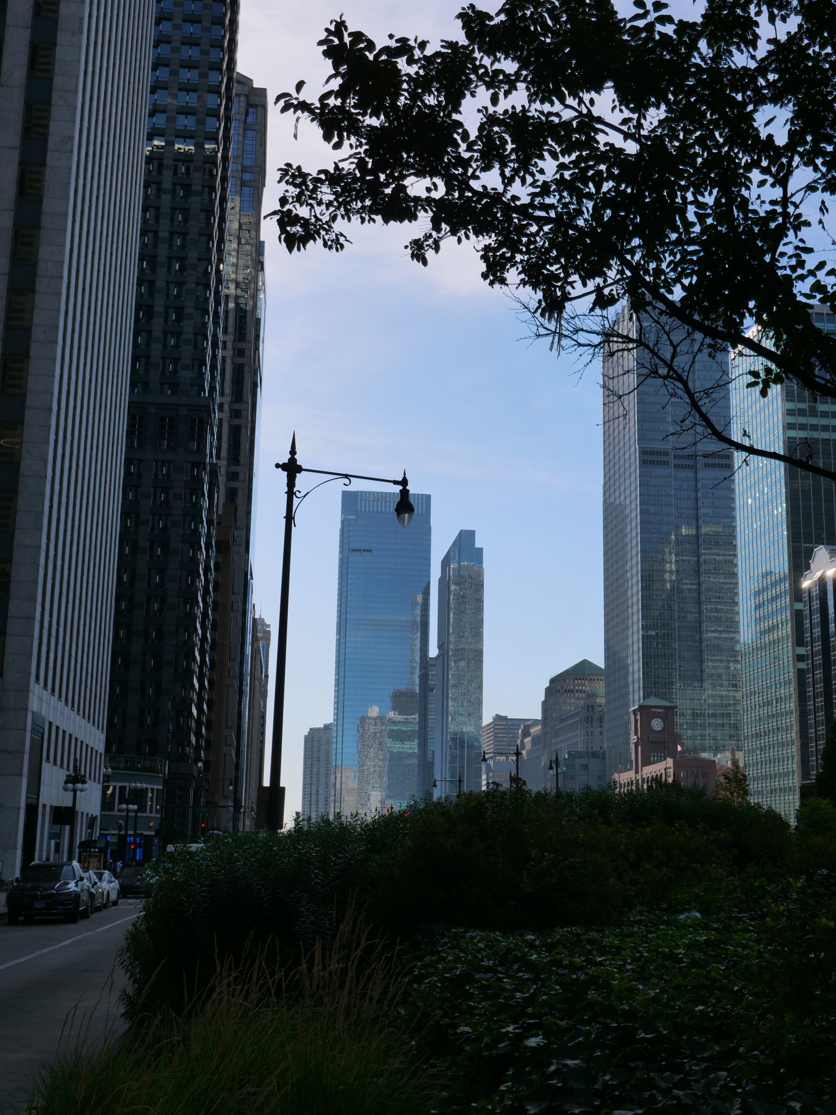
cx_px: 418
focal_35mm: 40
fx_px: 1288
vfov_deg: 46.8
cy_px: 558
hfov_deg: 36.0
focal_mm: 20
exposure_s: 1/800
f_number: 8
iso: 200
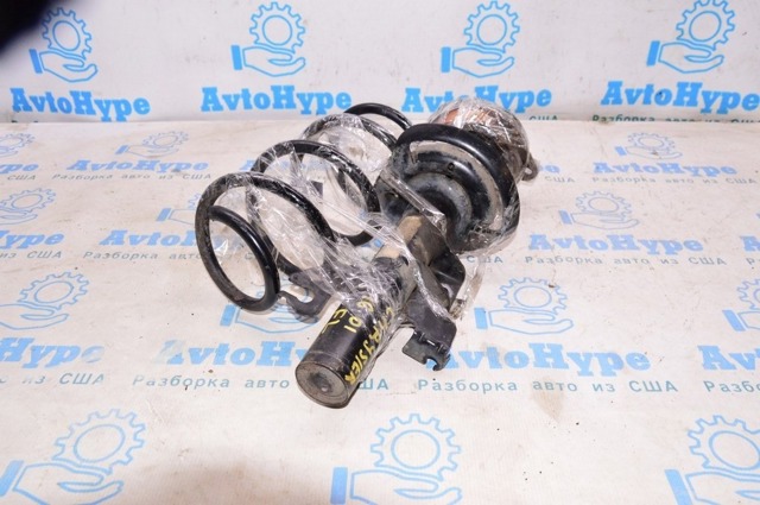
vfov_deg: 43.5
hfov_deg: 62.0
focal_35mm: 30
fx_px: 633
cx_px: 380
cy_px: 252
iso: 1600
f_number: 8
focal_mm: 20
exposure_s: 1/100
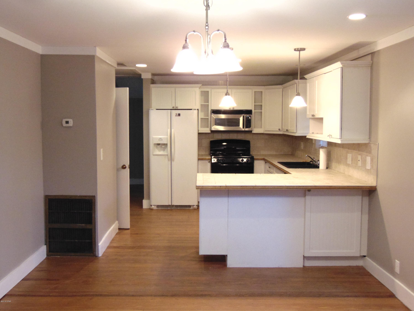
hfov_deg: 52.6
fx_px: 419
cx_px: 207
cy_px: 156
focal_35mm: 35
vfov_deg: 40.7
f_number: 3.2
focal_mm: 6.3
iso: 400
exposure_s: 1/30
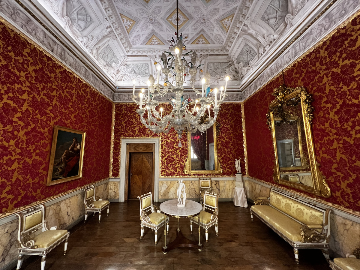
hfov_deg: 106.2
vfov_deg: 89.9
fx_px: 135
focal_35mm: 13
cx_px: 180
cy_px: 135
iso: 250
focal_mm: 1.57
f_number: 1.8
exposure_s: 1/50
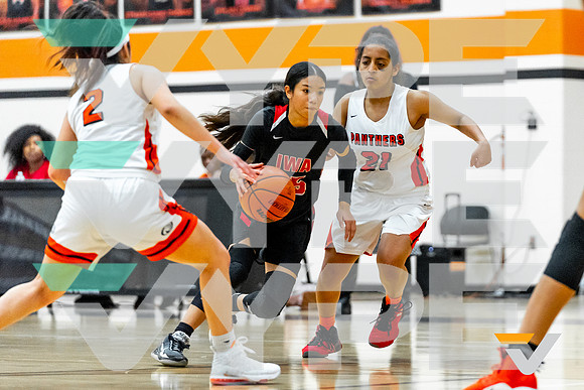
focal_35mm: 198
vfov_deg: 6.9
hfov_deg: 10.4
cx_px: 401
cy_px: 202
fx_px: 3212
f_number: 2.8
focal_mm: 140
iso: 2000
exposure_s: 1/1250
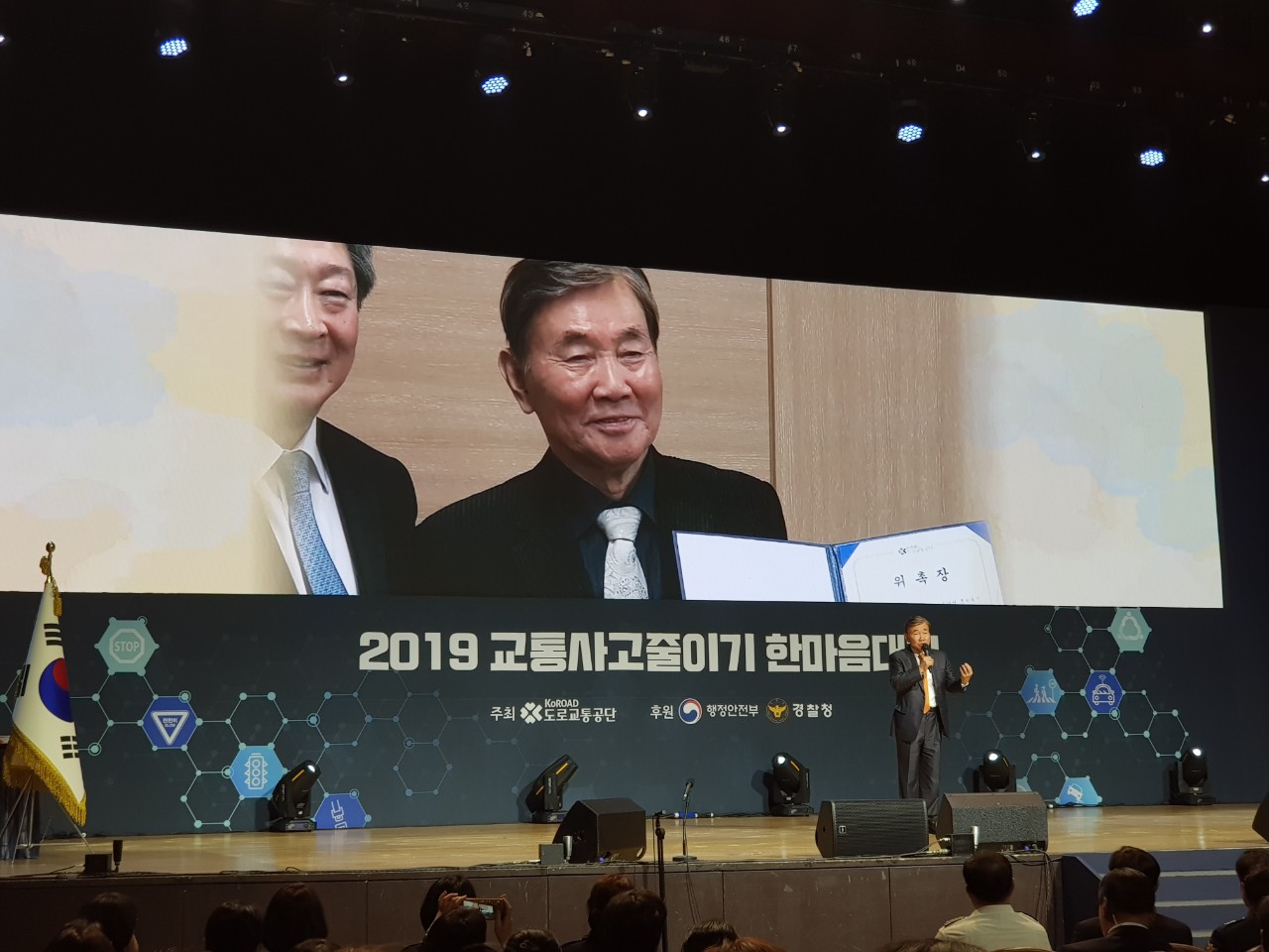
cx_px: 634
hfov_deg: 36.8
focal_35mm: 52
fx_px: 1906
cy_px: 476
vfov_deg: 28.0
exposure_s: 1/33
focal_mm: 6
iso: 32
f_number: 2.4
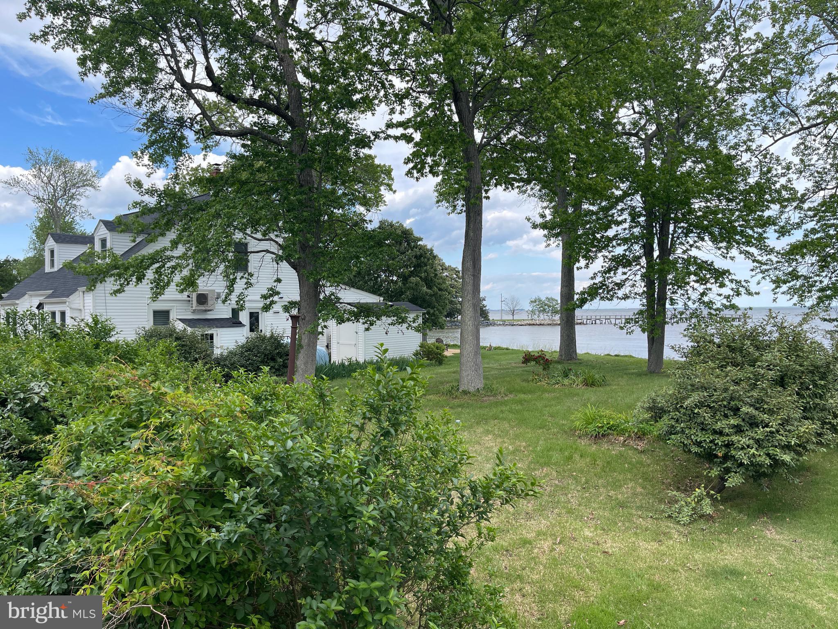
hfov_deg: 69.4
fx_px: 605
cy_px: 314
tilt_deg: -0.4
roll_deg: -0.3
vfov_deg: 54.9
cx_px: 419
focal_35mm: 25
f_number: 1.6
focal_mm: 5.1
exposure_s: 1/1456
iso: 32
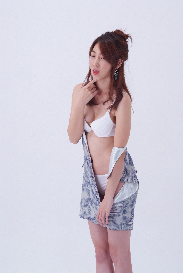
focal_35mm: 128
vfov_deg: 16.0
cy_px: 136
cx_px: 92
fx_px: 973
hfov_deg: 10.7
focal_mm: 85
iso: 320
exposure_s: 1/160
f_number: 5
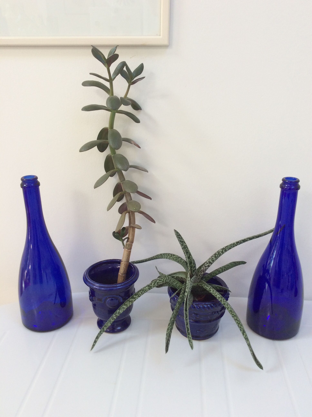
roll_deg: +1.1
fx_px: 386
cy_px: 208
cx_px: 156
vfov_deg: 56.9
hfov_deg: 44.1
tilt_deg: -21.3
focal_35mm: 32
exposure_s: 1/40
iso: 32
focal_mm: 3.3
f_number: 2.4
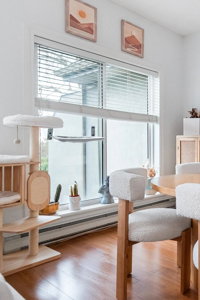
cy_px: 150
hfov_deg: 36.8
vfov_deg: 65.5
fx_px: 233
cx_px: 234
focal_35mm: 28
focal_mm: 10
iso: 320
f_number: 7.1
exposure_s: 1/100
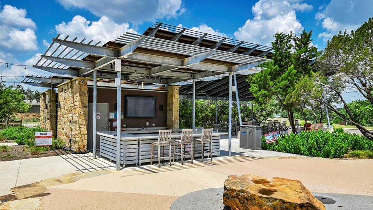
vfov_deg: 44.3
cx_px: 192
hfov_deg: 71.9
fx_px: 257
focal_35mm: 26
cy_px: 119
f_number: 8
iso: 500
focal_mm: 24
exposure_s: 1/4000
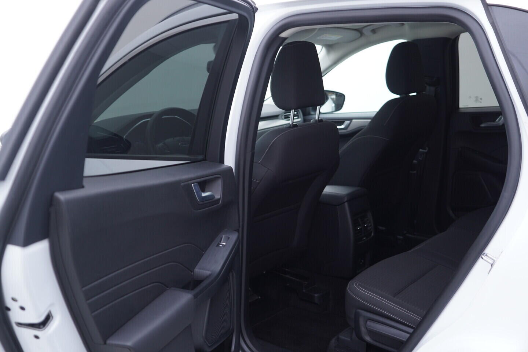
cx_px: 264
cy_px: 176
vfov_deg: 36.9
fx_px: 528
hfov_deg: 53.1
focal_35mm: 36
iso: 125
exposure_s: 1/40
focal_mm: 24
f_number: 2.8
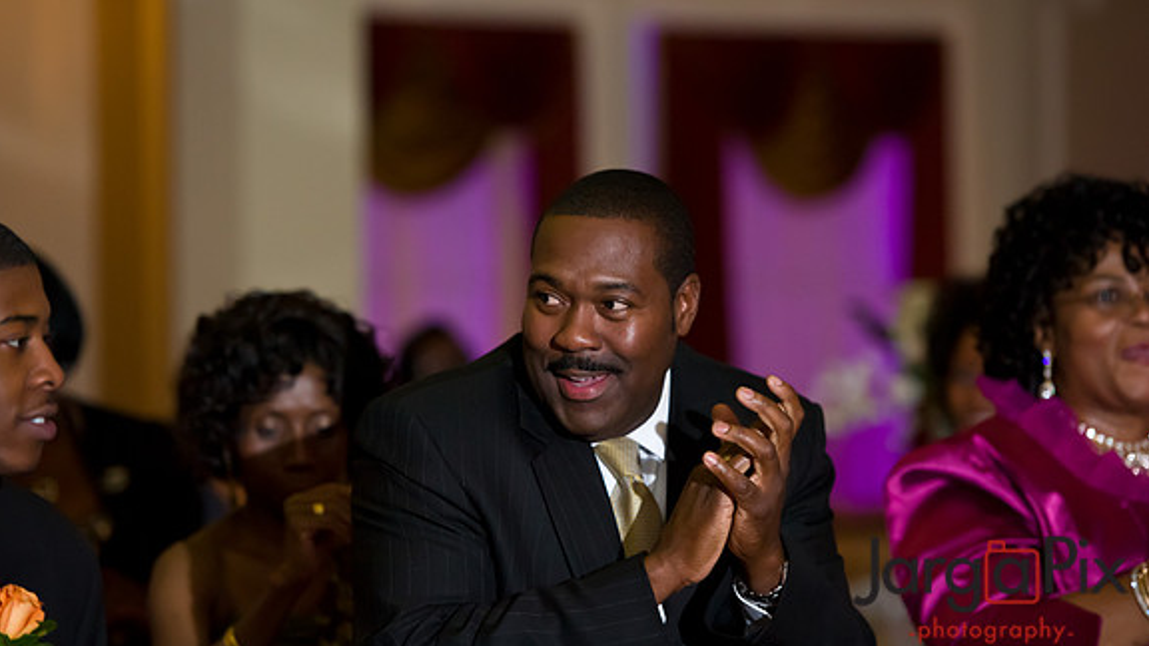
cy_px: 287
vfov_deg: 7.7
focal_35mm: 158
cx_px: 574
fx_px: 4814
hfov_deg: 13.6
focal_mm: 150
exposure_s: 1/125
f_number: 3.2
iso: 3200
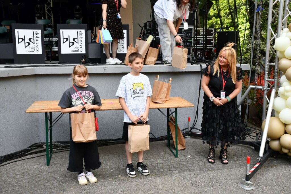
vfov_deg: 36.9
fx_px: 291
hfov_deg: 53.1
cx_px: 146
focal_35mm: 36
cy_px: 97
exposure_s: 1/250
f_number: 5
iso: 400
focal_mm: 24
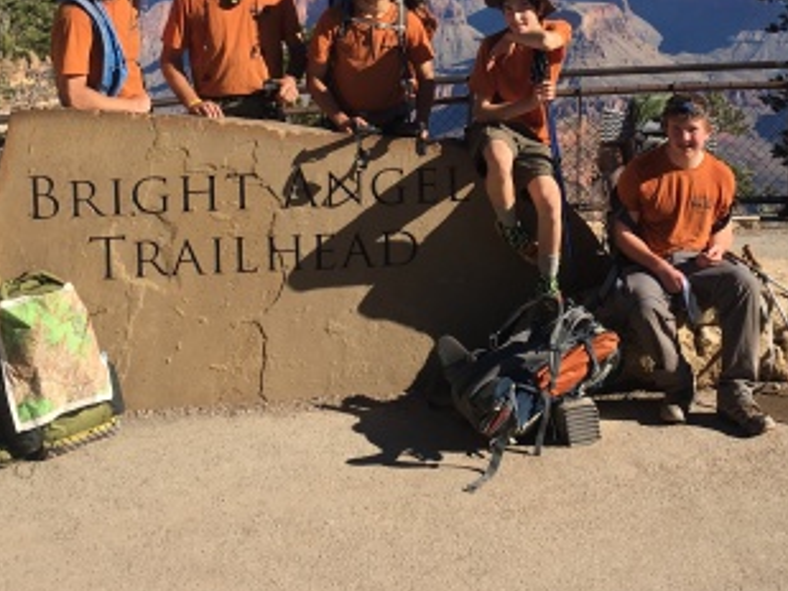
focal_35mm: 60
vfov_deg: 23.5
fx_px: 1366
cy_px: 18
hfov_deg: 32.1
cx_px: 469
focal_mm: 4.15
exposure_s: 1/1374
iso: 25
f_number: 2.2
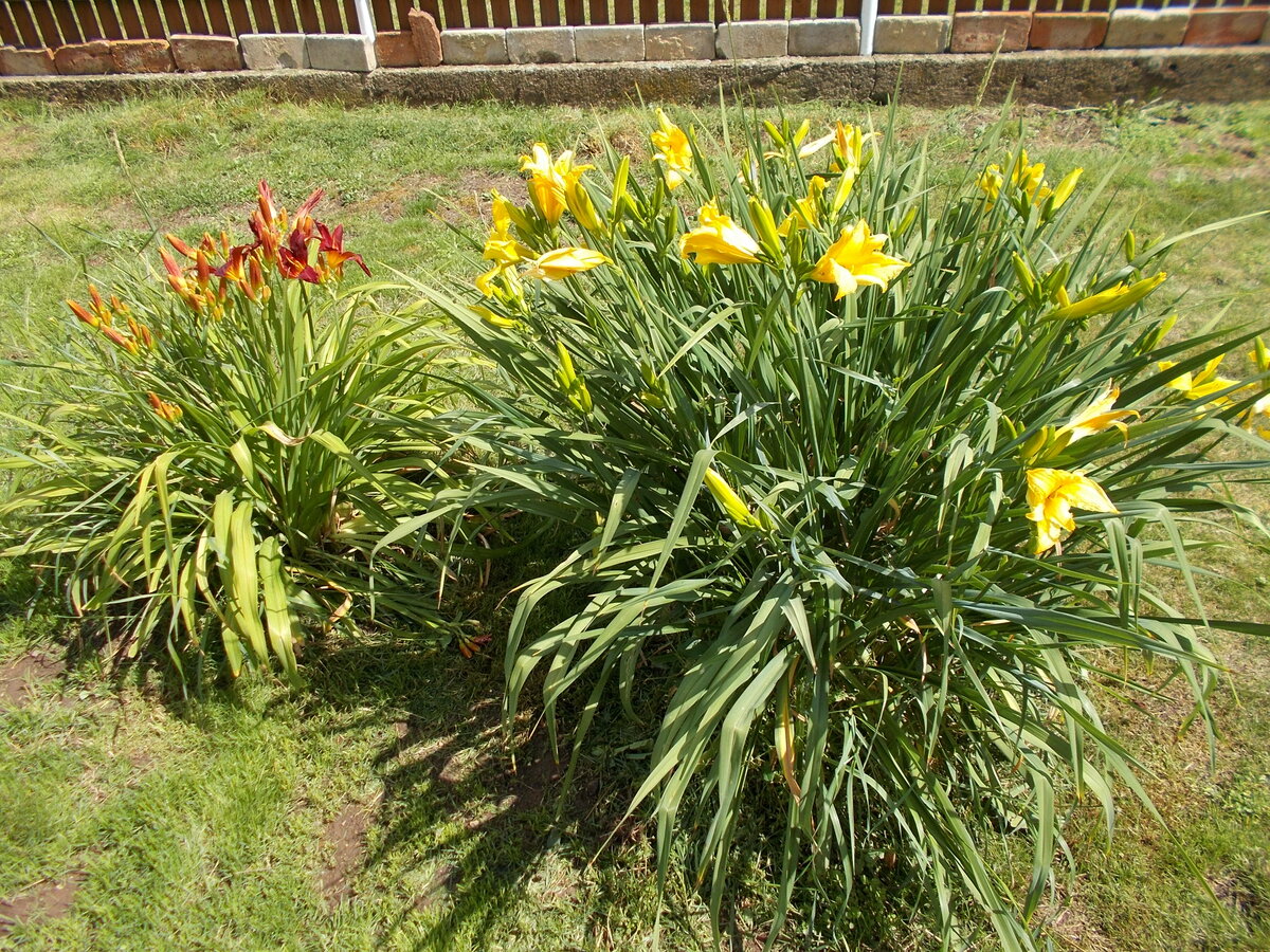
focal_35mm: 26
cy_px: 476
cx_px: 635
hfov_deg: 67.3
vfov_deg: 53.1
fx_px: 954
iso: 80
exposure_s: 1/80
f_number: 8
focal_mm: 4.6
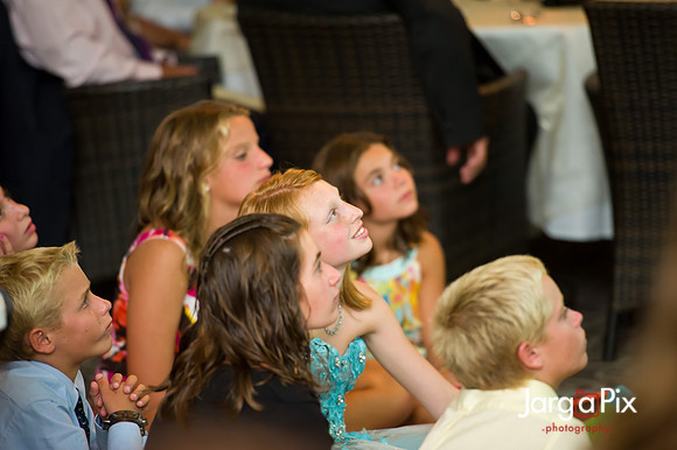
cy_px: 225
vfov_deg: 6.9
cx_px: 338
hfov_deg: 10.3
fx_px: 3759
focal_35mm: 200
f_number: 2.8
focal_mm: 200
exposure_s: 1/50
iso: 1600
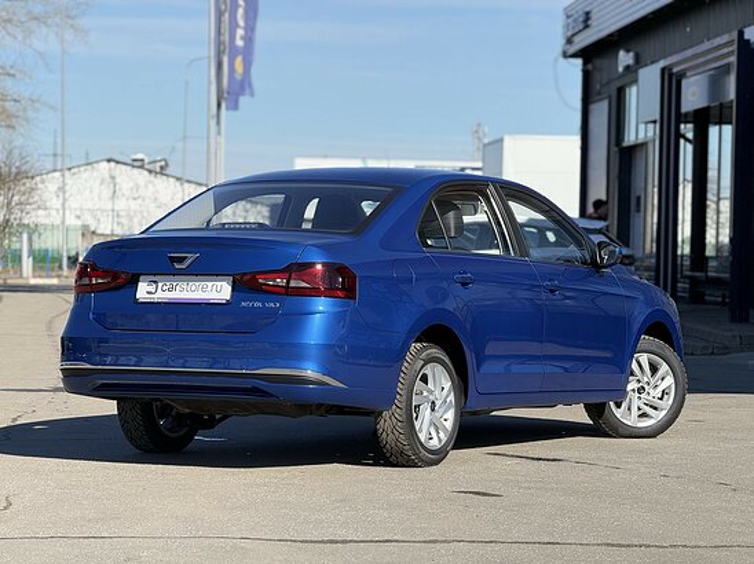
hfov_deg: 16.4
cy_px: 282
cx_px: 377
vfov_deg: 12.3
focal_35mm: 120
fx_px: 2612
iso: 64
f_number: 2.8
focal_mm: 15.66
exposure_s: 1/977
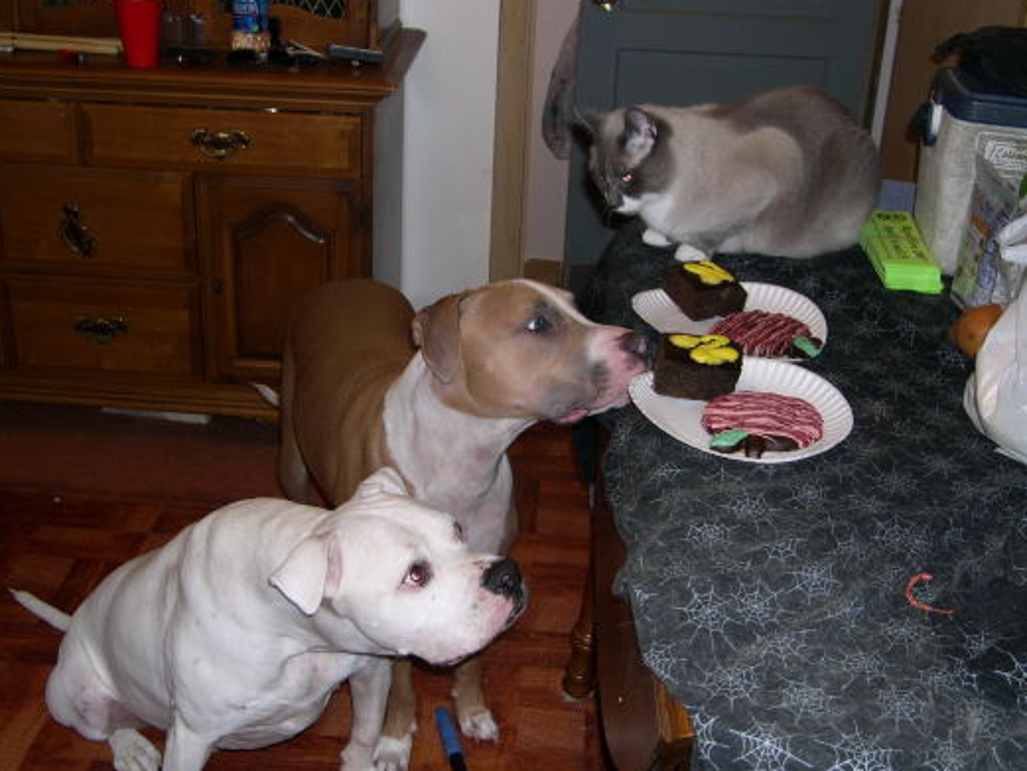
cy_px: 385
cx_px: 514
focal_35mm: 43
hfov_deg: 43.8
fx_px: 1276
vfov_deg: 33.6
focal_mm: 9
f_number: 2.9
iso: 100
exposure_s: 1/60
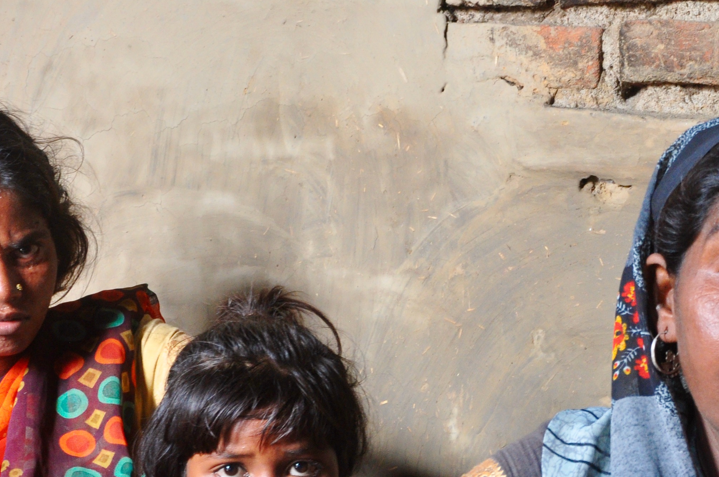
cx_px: 548
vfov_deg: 12.6
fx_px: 2154
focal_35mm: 108
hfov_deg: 18.8
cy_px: 413
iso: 720
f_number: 6.3
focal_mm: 34
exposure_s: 1/15
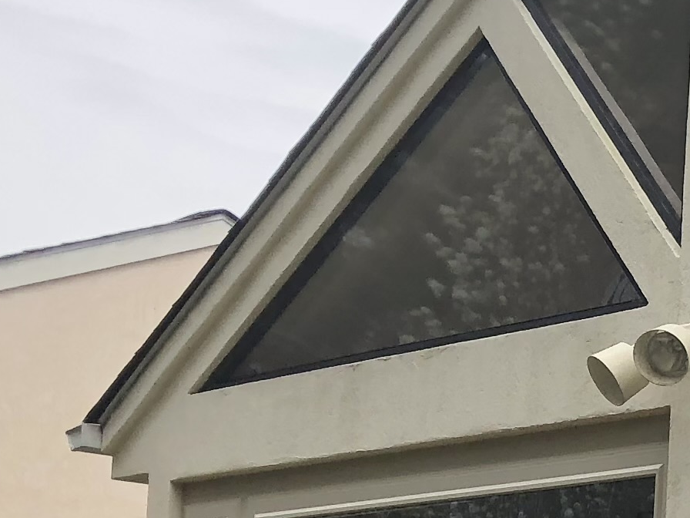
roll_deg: -2.0
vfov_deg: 11.5
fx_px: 2512
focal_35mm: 126
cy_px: 661
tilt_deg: +4.1
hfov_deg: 14.2
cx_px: 1171
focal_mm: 4
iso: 20
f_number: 1.8
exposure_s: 1/695
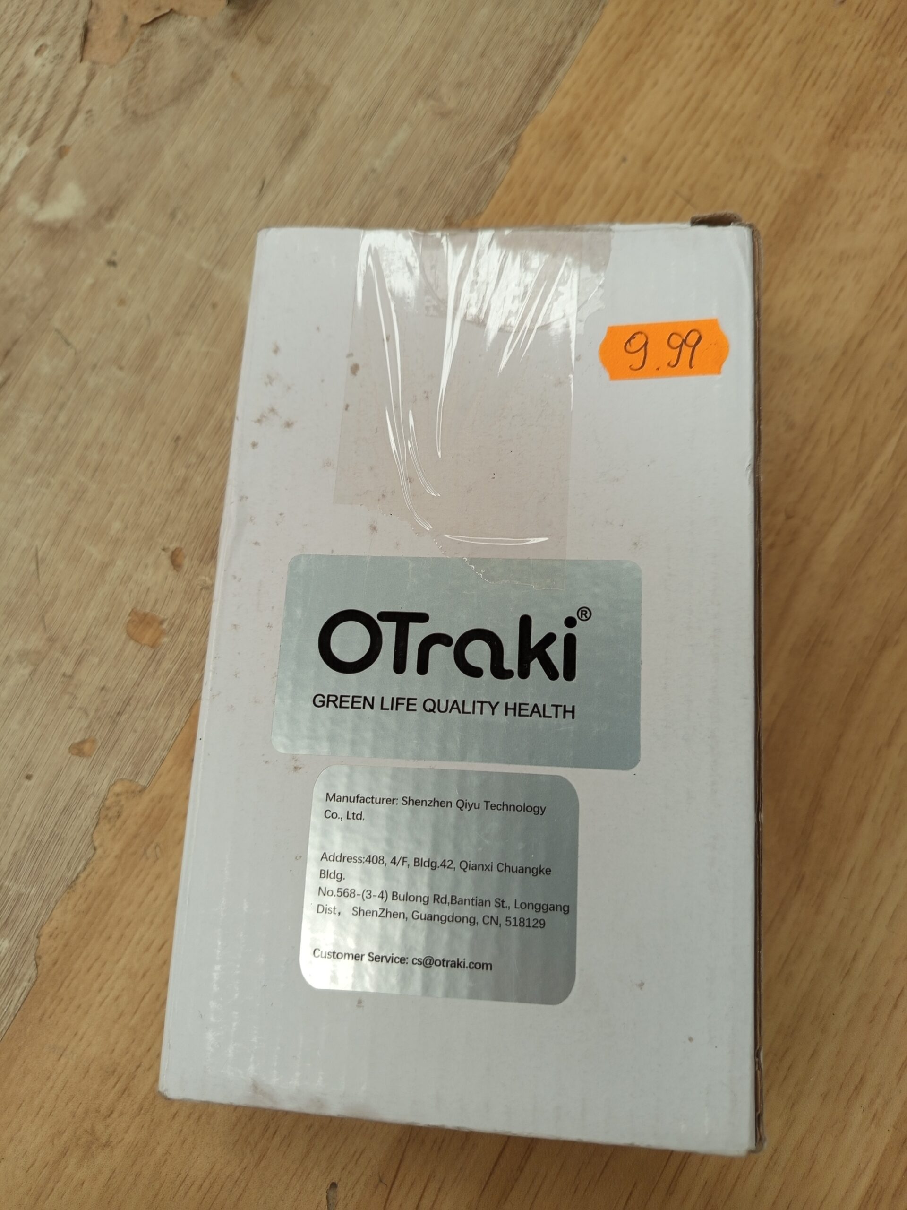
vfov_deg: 71.6
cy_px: 605
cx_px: 454
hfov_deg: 56.8
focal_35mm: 24
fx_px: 838
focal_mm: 5.24
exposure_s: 1/100
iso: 59
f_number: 1.7
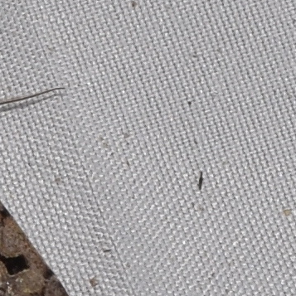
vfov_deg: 4.6
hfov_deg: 4.5
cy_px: 244
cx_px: -54
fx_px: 3715
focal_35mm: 384
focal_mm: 112
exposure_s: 1/160
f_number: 13
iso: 100
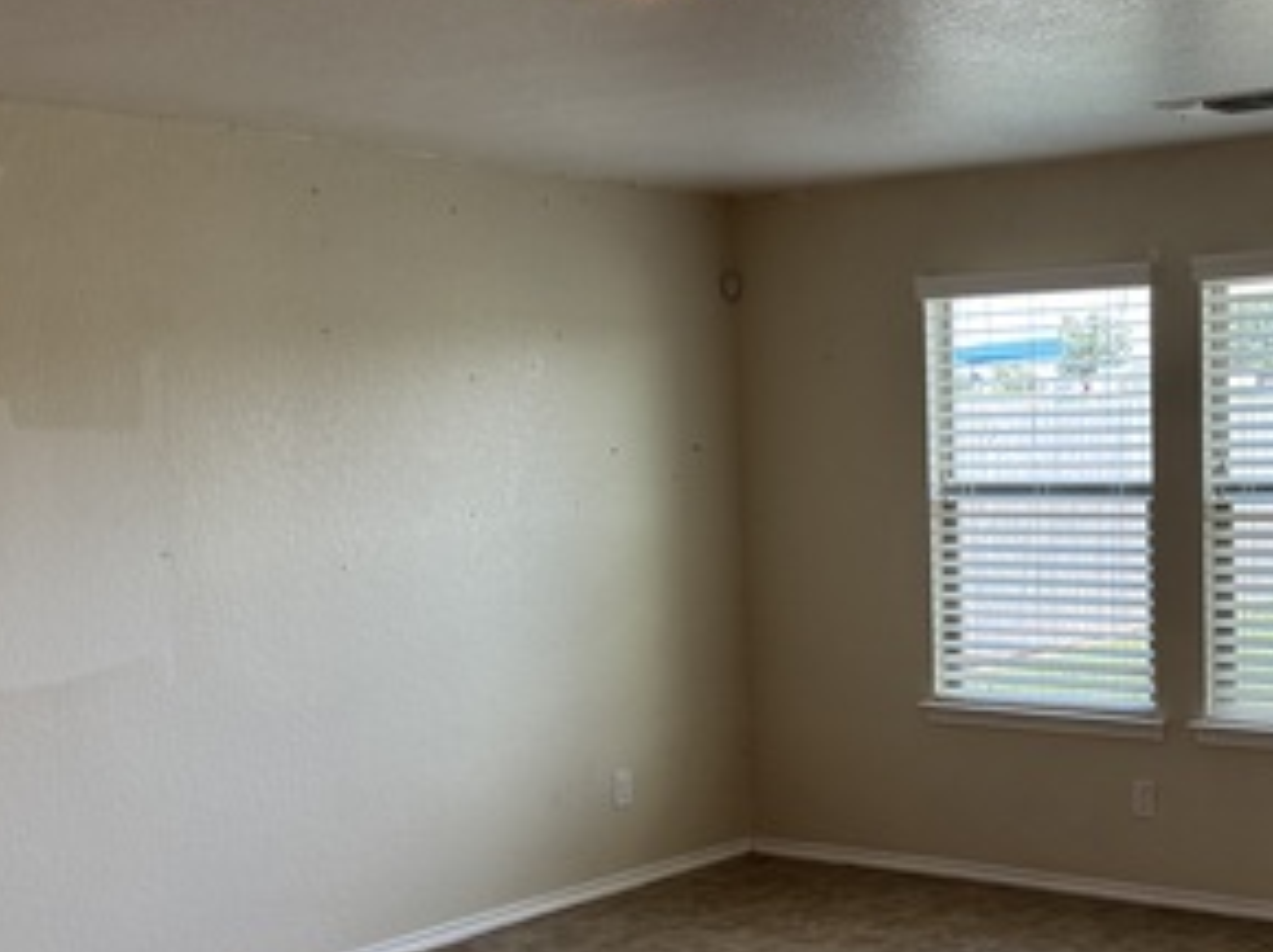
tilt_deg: -4.4
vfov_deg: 27.4
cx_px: 1023
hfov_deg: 35.0
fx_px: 1947
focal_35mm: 53
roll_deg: +0.4
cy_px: 570
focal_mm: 6.76
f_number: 1.78
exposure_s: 1/120
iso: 64
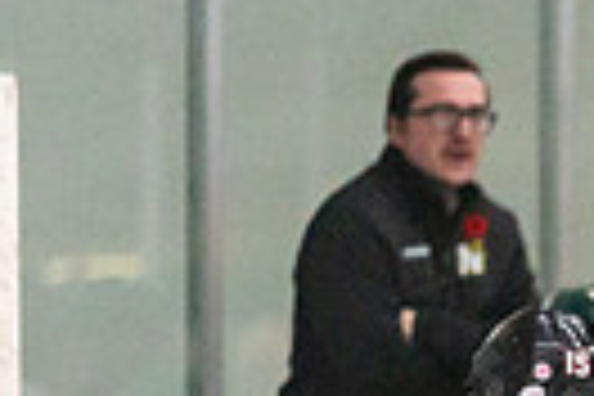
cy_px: 712
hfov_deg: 1.6
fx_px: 21316
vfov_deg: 1.1
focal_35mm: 1292
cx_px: 754
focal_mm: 200
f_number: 2.8
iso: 3200
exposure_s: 1/1250
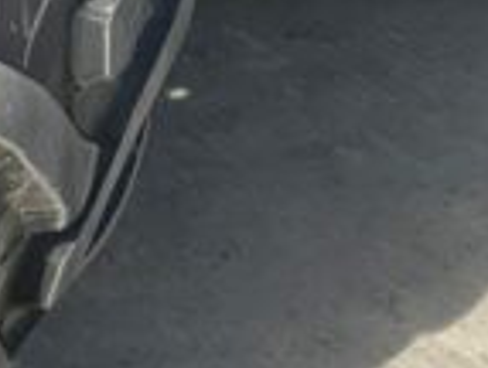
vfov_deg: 7.1
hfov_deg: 9.3
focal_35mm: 207
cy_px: -116
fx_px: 2926
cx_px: -212
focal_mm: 3
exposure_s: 1/842
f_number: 1.8
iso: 16
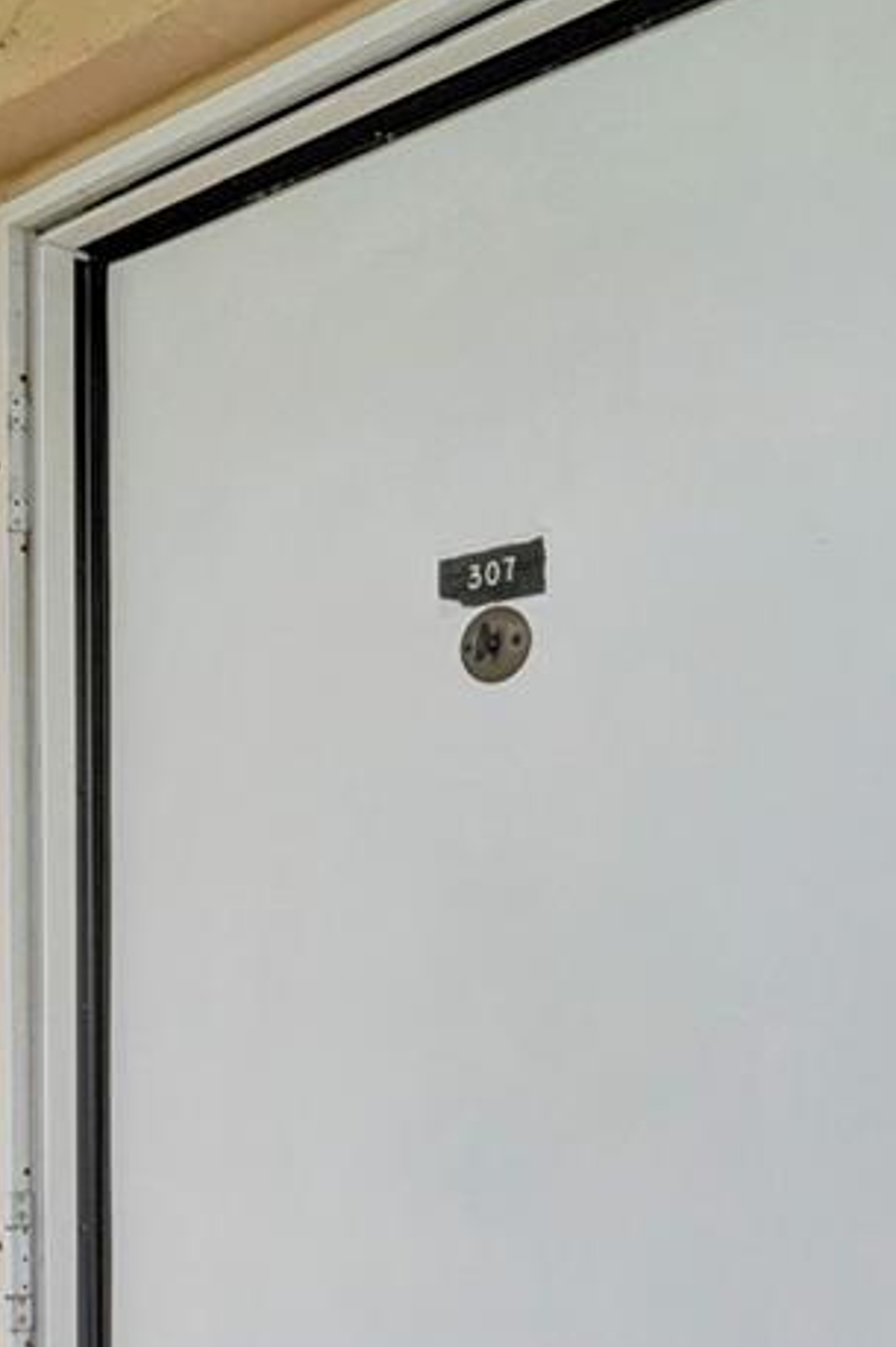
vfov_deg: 41.1
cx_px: -341
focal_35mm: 47
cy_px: 956
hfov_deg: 24.2
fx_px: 1756
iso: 1250
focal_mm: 14
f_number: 13
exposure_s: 1/500
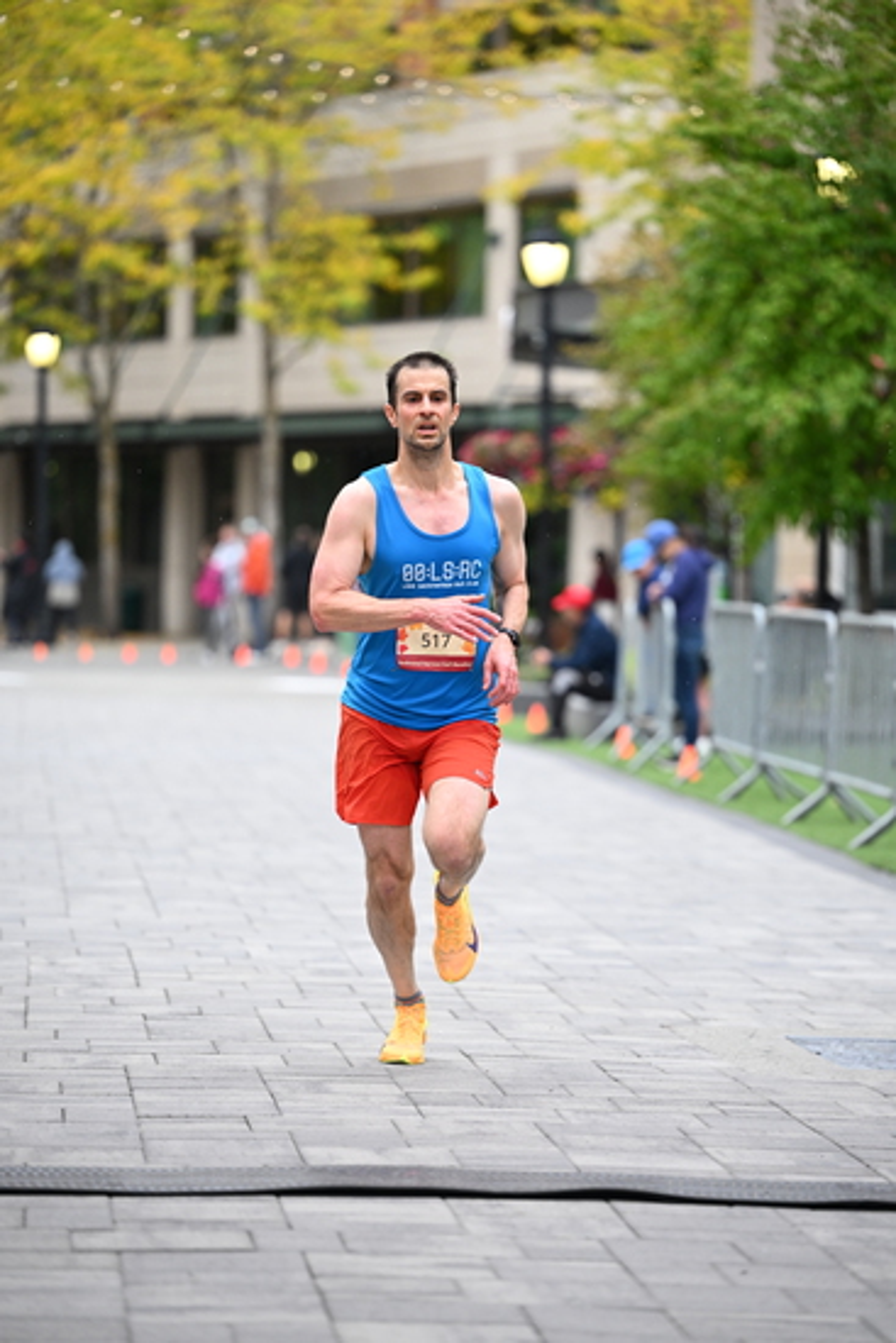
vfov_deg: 14.6
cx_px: 448
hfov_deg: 9.8
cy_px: 672
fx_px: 5223
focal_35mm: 140
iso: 1600
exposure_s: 1/1600
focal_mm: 140
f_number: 2.8
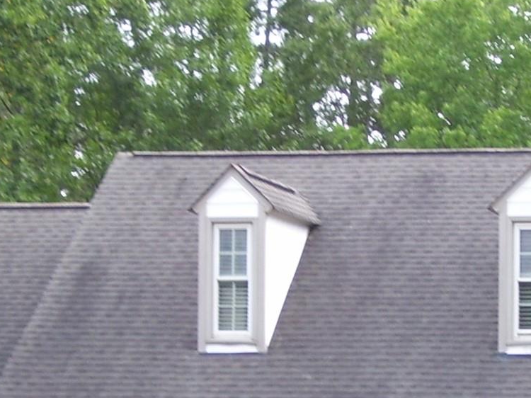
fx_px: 2346
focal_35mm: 153
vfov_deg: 9.7
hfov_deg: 12.9
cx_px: 401
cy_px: 353
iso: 80
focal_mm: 9.4
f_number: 3.4
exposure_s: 1/125
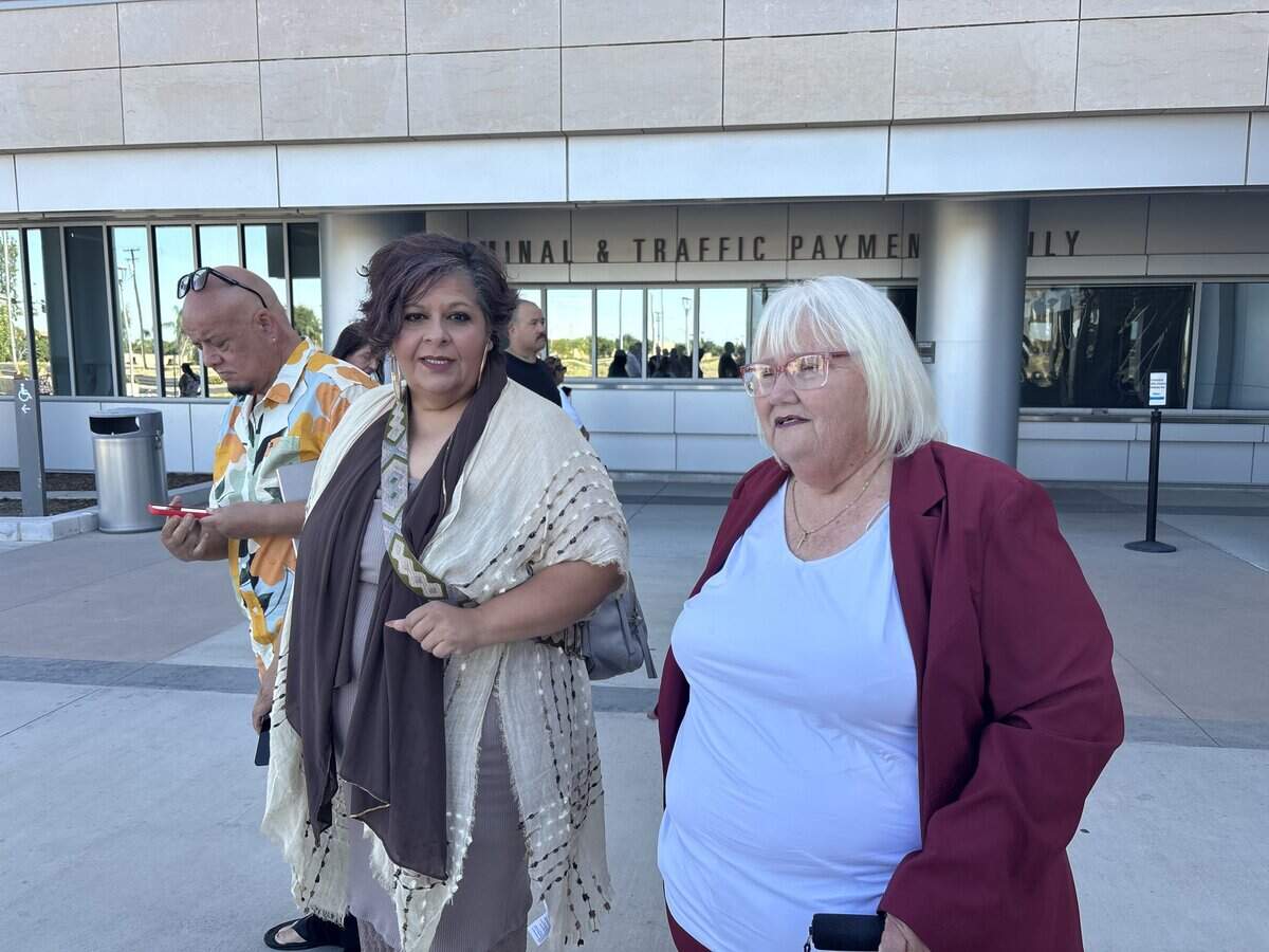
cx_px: 634
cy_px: 476
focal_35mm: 26
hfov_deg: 67.3
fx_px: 953
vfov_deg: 53.1
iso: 50
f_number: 1.6
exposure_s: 1/486
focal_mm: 5.96
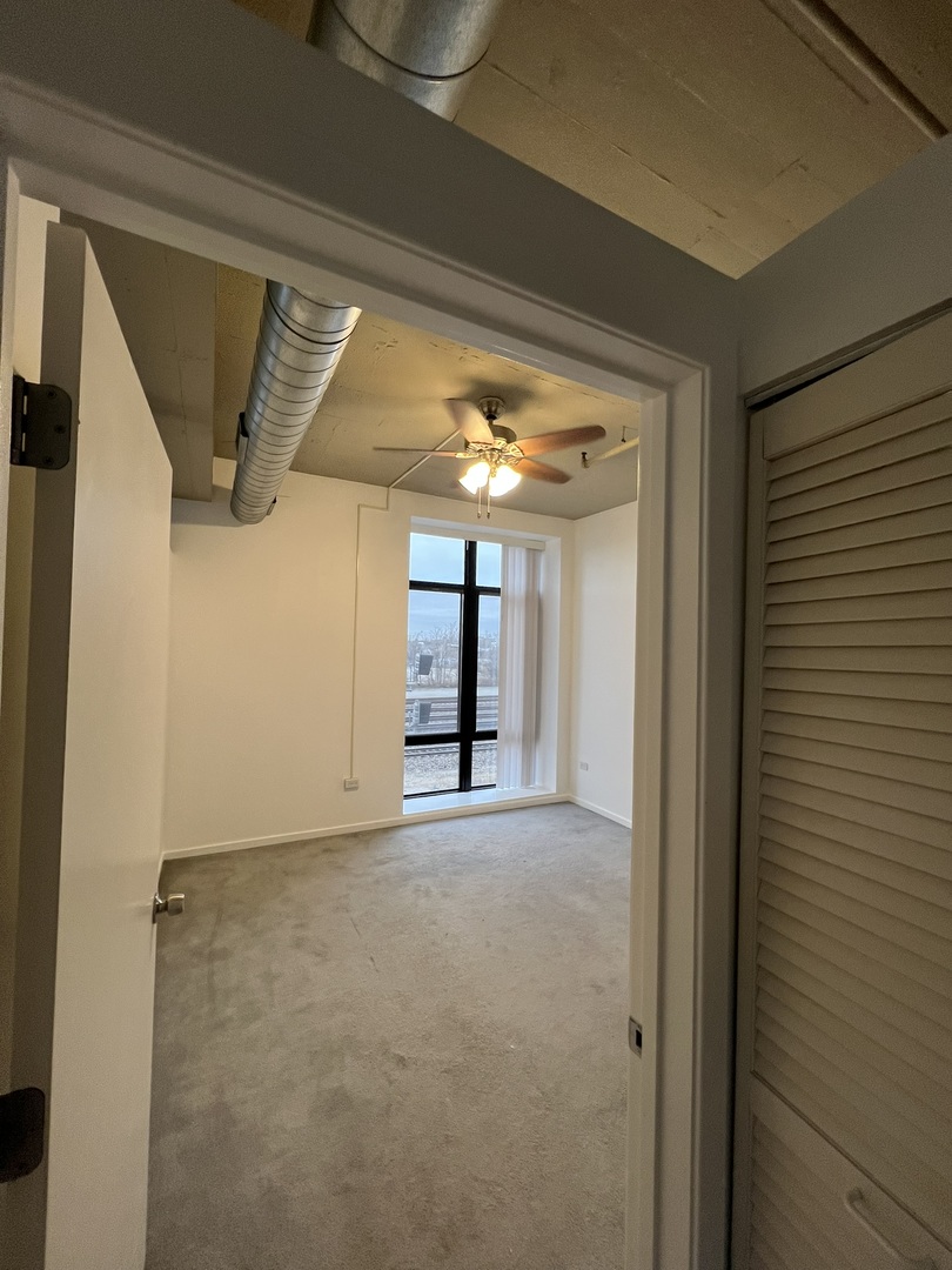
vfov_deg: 106.2
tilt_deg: +1.4
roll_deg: -1.8
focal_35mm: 13
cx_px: 476
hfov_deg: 89.9
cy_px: 635
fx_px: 477
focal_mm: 1.57
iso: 125
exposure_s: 1/60
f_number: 1.8
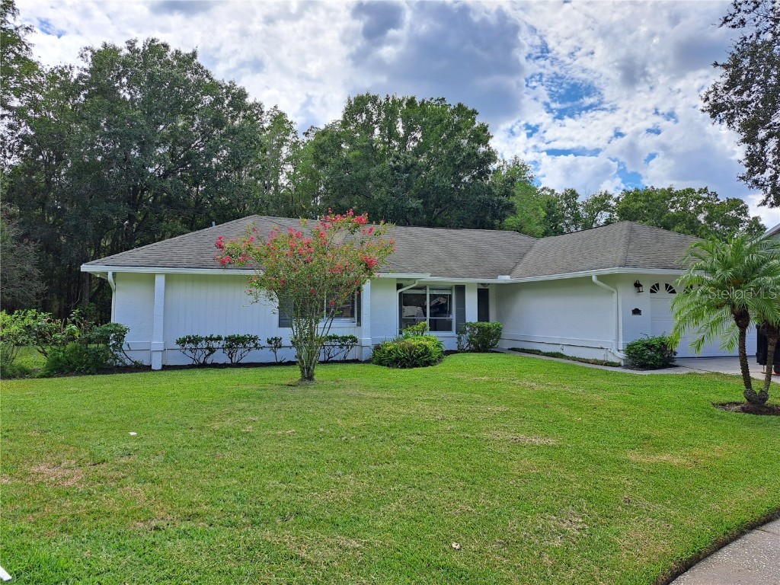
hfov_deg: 71.6
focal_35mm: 24
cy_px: 292
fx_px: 541
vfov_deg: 56.8
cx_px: 390
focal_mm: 5.23
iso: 50
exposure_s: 1/850
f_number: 1.8
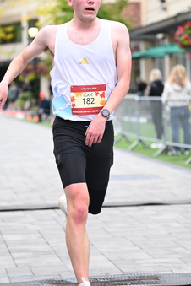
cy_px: 104
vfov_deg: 16.4
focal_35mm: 125
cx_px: 119
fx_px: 995
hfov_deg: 11.0
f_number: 2.8
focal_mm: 77
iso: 1600
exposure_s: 1/1250
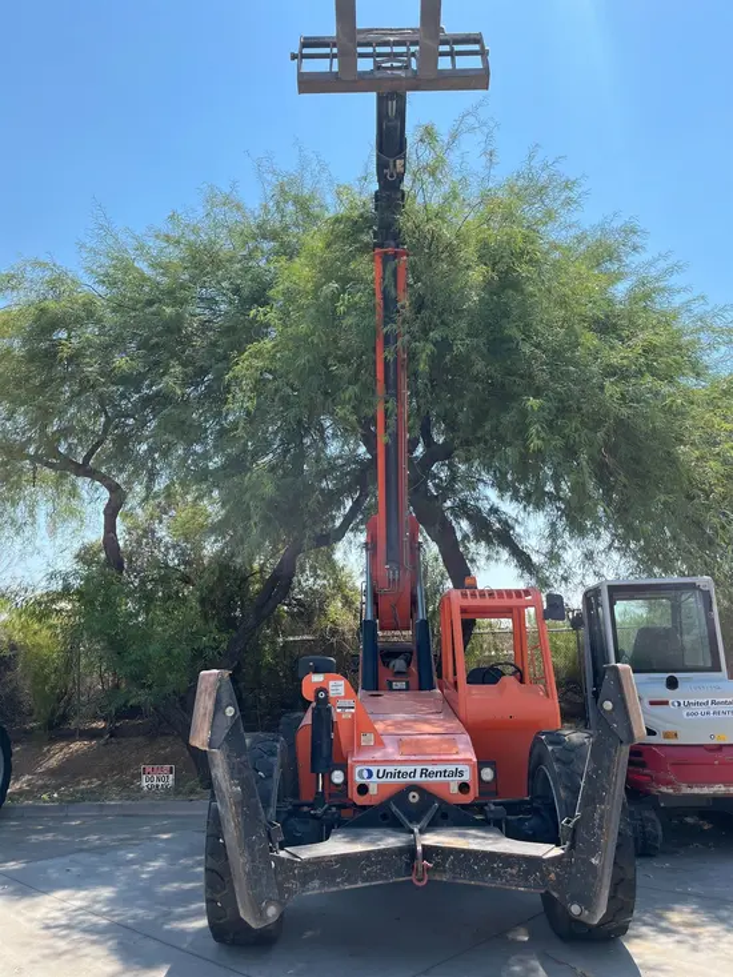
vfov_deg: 67.3
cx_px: 366
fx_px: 734
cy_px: 488
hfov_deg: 53.1
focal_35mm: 26
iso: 50
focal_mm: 5.1
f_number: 1.6
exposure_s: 1/1832
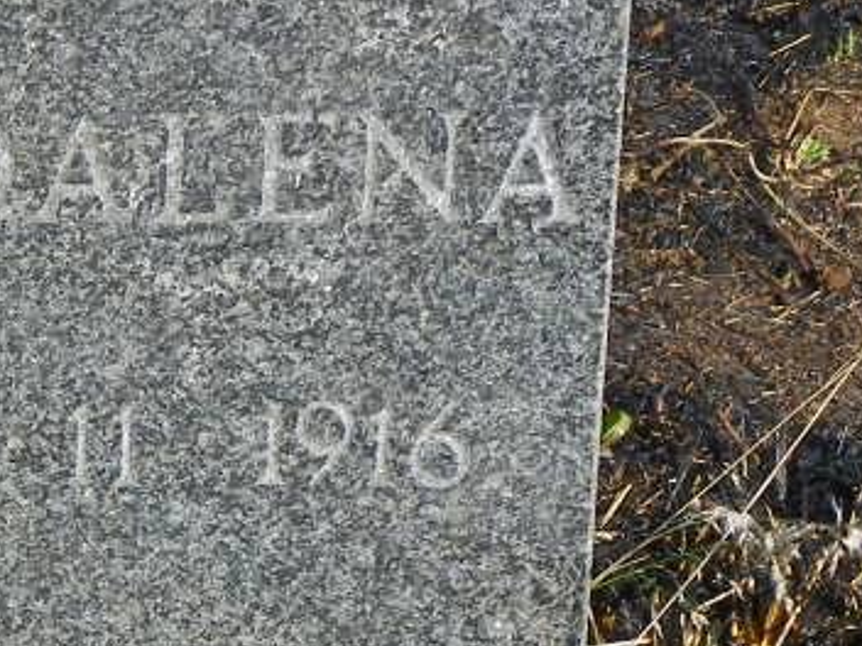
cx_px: -463
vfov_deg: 6.4
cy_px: 624
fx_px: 5777
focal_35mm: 232
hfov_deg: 8.3
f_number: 5
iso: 64
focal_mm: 12.1
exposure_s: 1/200
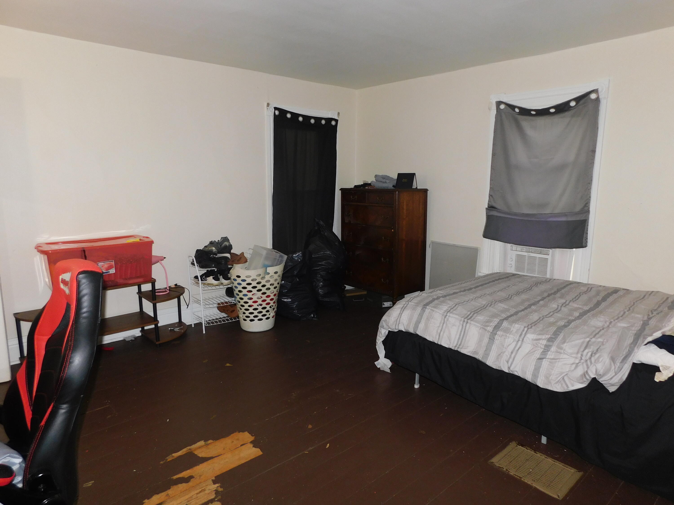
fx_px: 448
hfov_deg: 73.9
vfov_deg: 58.9
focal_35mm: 23
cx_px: 337
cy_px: 252
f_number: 3
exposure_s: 1/30
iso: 200
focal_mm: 4
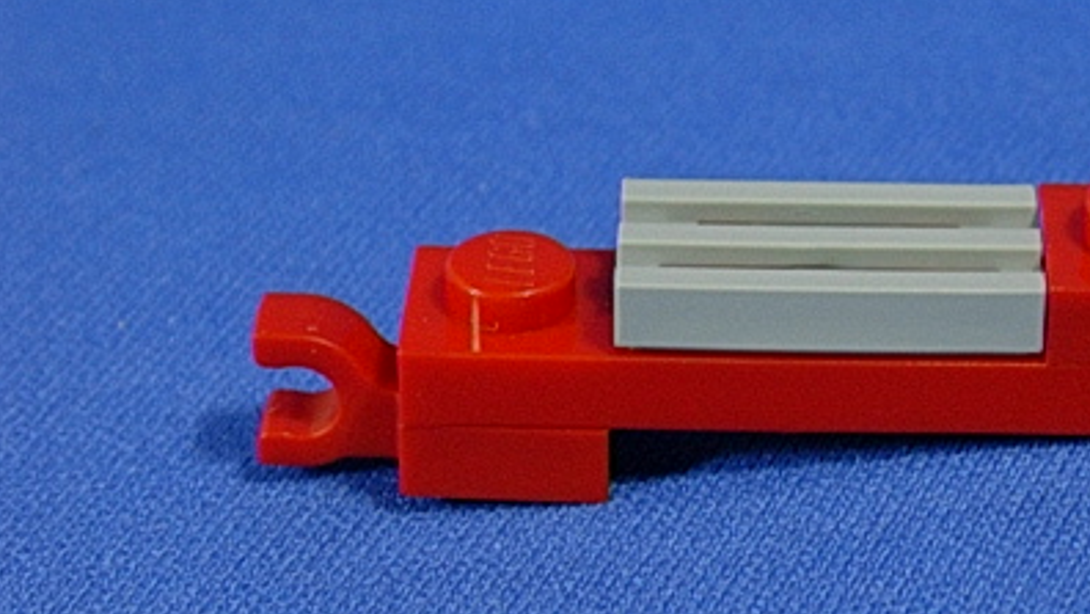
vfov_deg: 9.2
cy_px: 229
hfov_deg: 16.1
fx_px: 3816
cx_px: 862
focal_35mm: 132
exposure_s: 1/9.7
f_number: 3.8
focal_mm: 11.3
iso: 70
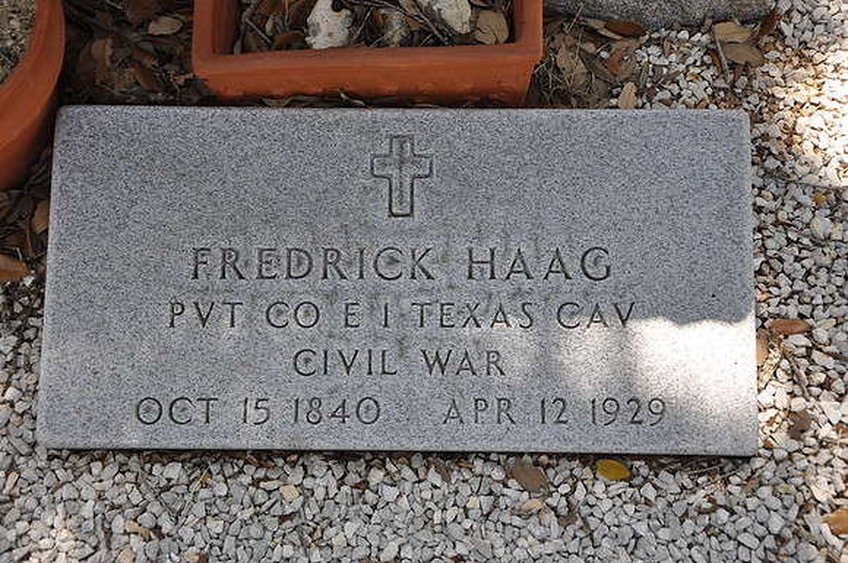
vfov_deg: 22.6
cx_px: 424
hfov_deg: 33.4
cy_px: 282
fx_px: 1411
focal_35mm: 60
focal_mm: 40
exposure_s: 1/125
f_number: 5.6
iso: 400
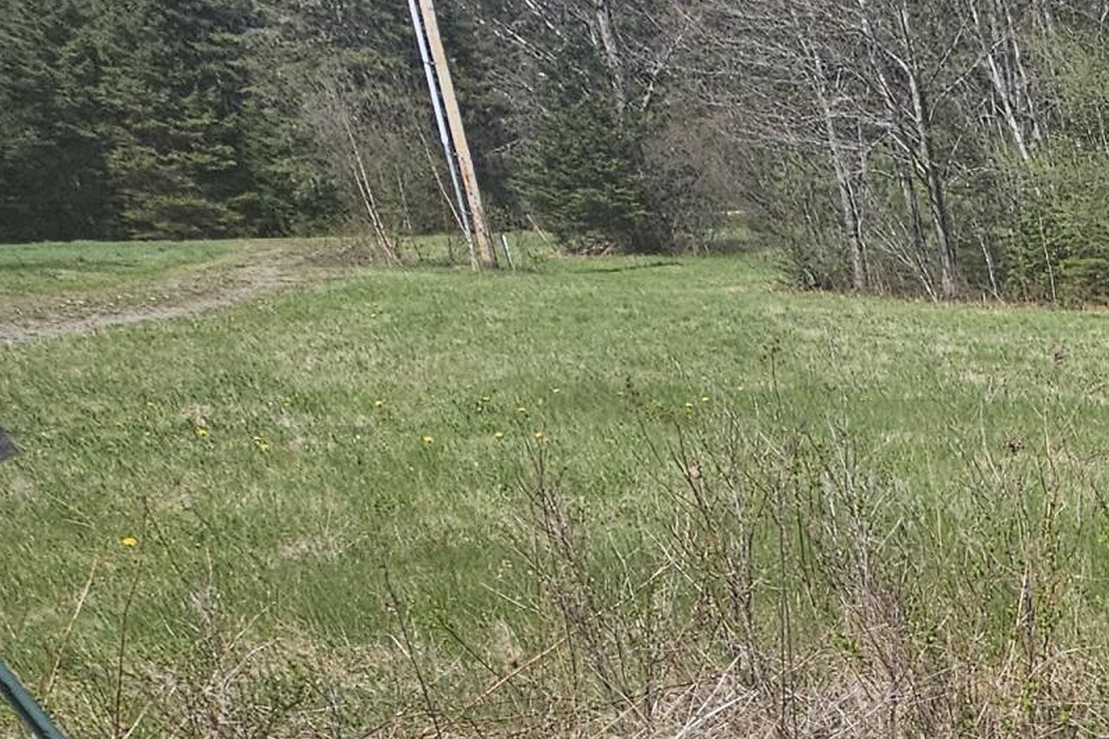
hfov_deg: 28.6
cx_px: 1569
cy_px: 1226
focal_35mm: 51
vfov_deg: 20.8
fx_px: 1571
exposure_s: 1/2157
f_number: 2.2
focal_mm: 2.2
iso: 50
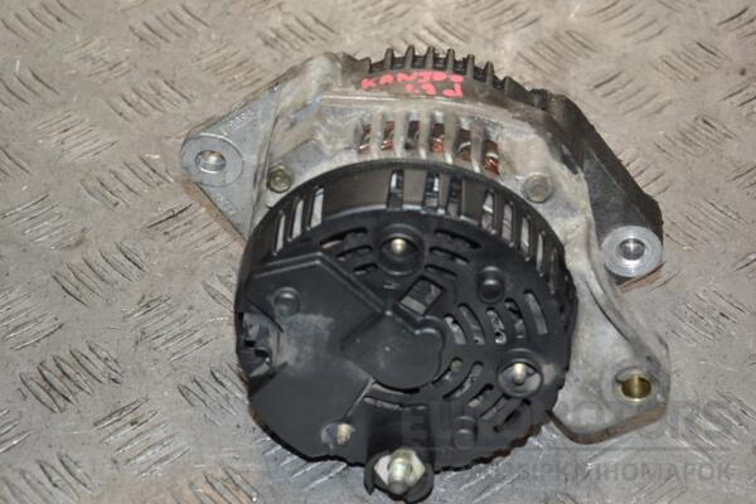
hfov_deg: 19.5
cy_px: 252
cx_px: 378
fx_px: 2205
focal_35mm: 105
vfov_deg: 13.0
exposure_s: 1/200
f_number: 7.1
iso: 800
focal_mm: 70
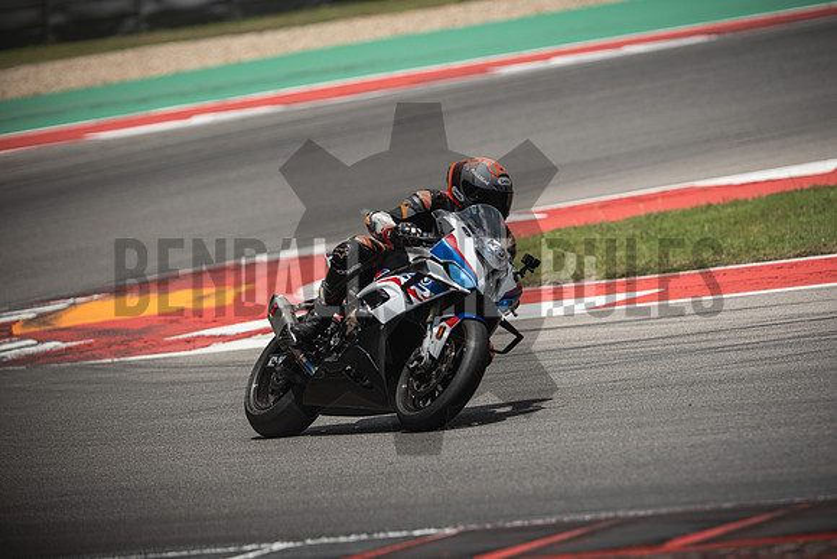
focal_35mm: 300
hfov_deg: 6.9
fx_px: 6976
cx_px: 418
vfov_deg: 4.6
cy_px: 280
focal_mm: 200
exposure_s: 1/2000
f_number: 2.8
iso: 125
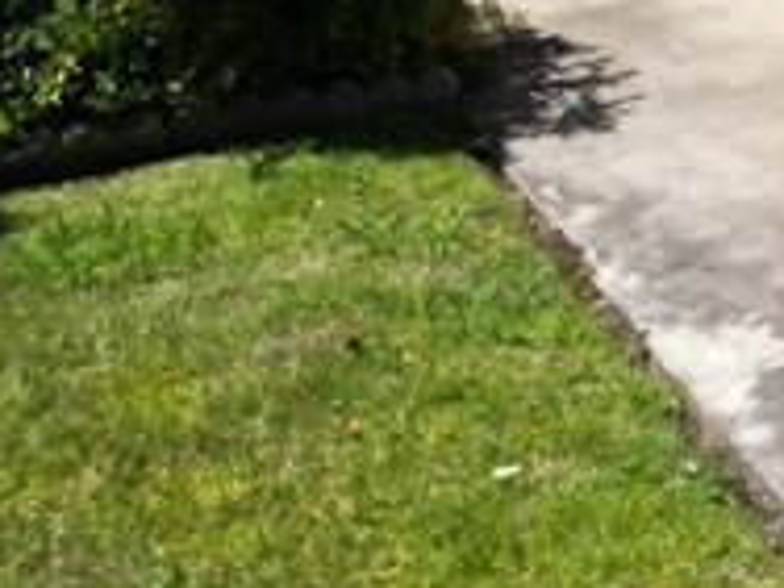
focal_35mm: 131
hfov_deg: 12.0
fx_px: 2967
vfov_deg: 10.1
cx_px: 1897
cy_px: -767
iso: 110
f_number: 1.7
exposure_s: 1/2500
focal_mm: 6.72
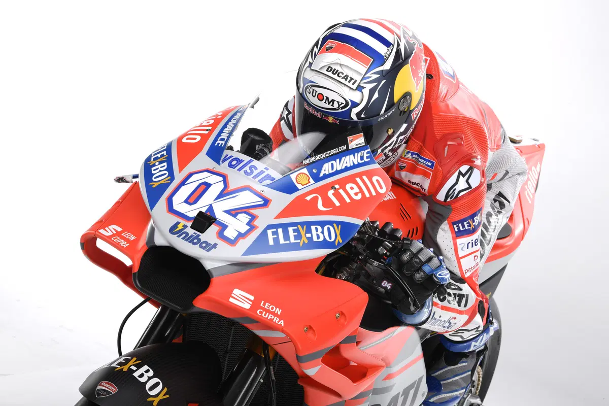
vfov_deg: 15.9
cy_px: 203
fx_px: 1455
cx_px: 304
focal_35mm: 86
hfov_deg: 23.6
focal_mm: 86
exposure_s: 1/200
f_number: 16
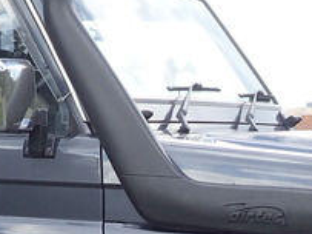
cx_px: 124
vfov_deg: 11.5
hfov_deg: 15.6
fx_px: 1135
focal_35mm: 126
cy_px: 288
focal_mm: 4.5
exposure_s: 1/400
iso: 100
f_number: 2.8
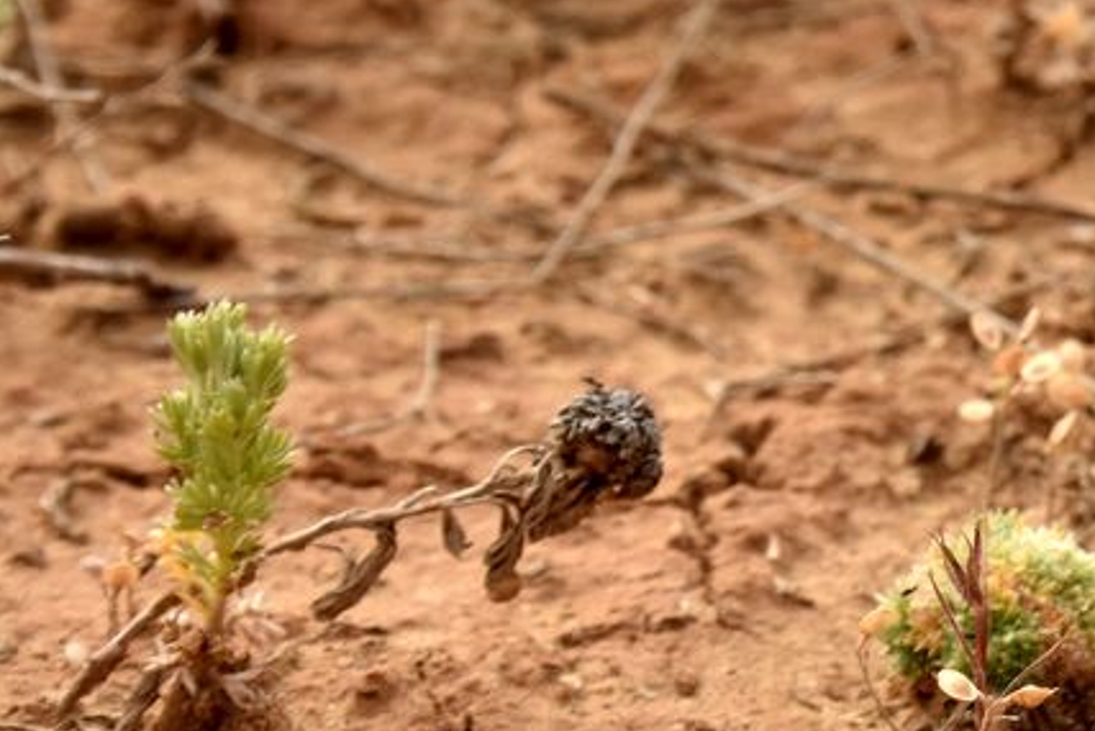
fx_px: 5385
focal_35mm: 177
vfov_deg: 7.8
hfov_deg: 11.1
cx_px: 1669
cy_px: 227
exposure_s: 1/500
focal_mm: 36
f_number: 11
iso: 250
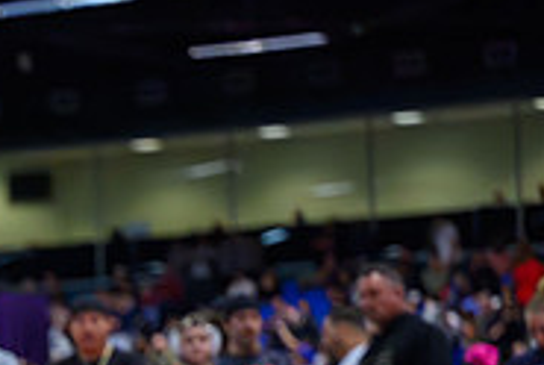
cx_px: -273
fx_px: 3315
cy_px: 484
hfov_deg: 9.1
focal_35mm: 219
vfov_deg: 6.2
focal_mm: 70
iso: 11400
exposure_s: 1/800
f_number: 2.8
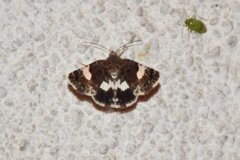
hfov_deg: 9.8
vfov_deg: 6.5
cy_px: 80
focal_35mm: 210
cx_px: 120
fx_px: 1399
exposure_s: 1/60
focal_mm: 140
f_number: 7.1
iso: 320
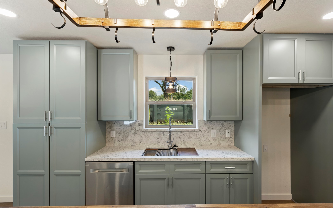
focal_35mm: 17
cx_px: 173
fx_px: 154
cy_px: 108
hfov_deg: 94.3
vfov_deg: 68.0
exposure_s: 1/2.5
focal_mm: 16
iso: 100
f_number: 8
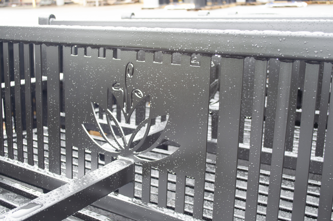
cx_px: 166
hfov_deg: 43.7
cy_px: 110
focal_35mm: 45
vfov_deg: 29.7
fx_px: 415
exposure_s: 1/125
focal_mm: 30
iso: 400
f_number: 5.6
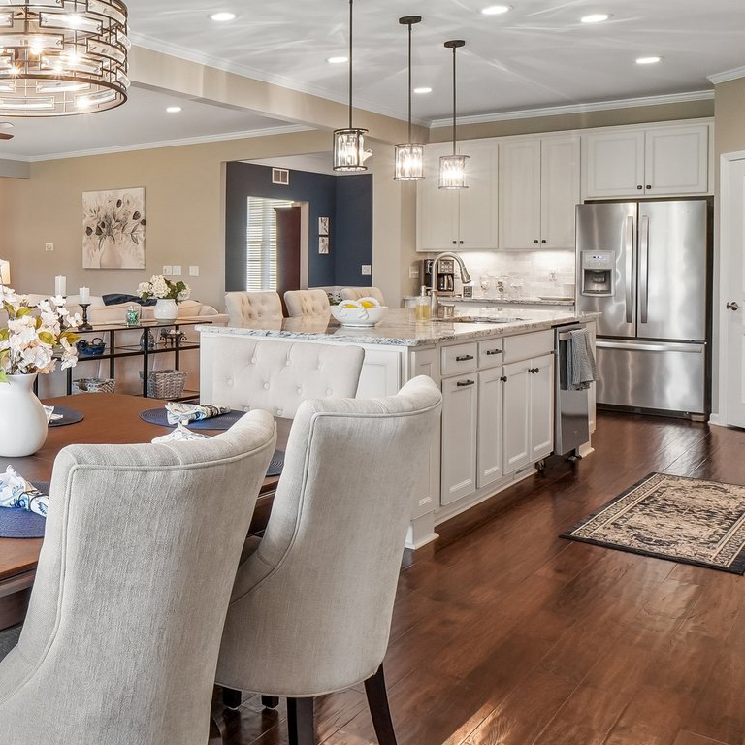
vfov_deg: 48.0
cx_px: 15
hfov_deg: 42.4
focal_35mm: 34
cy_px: 277
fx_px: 828
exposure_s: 1/30
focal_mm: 10
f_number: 8
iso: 400
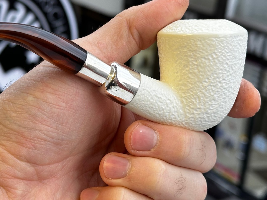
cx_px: 94
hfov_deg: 26.6
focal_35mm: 73
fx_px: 563
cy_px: 58
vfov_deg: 20.0
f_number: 1.78
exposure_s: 1/50
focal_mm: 6.86
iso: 50
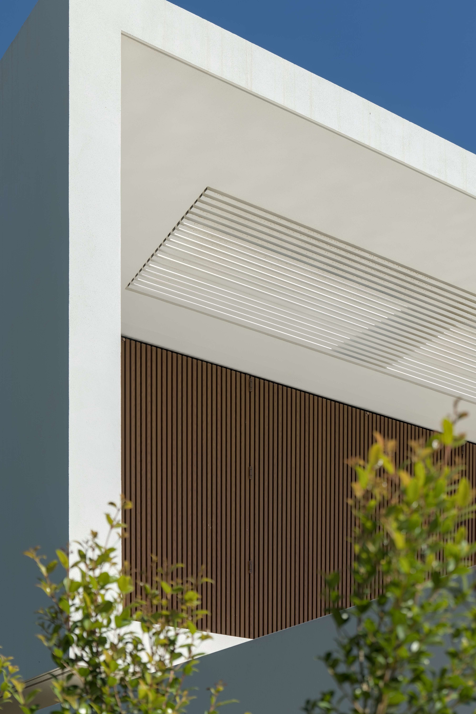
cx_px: 238
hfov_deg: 22.6
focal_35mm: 60
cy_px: 357
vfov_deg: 33.4
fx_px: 1190
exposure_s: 1/200
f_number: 8
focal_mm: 60
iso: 100
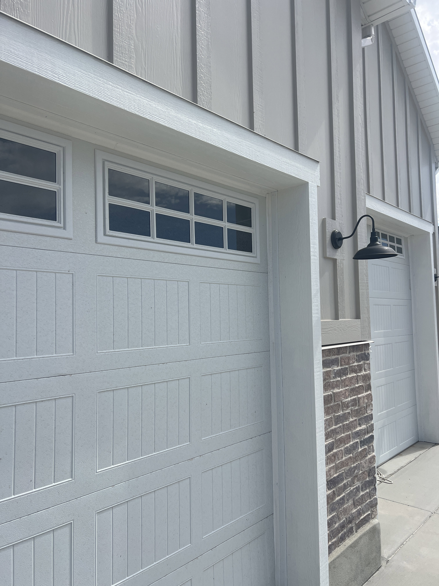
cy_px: 293
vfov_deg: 67.3
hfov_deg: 53.1
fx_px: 440
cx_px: 220
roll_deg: +2.3
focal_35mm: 26
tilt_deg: +3.7
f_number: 1.5
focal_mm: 5.7
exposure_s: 1/5587
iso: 50
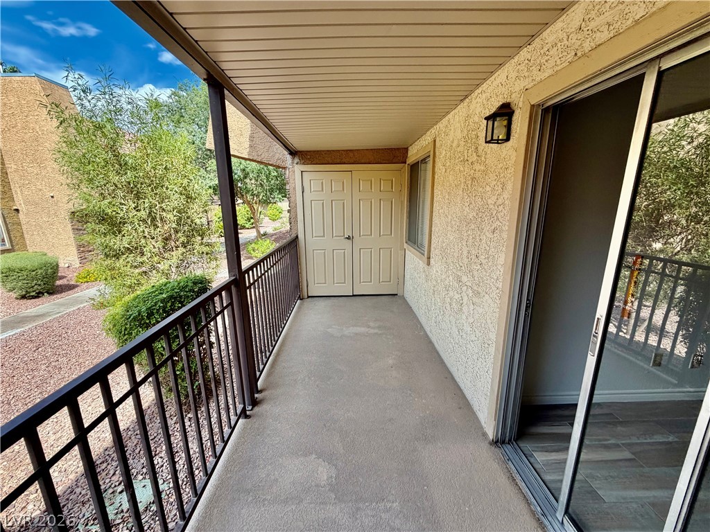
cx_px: 355
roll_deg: +0.5
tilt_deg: -9.7
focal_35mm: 14
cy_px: 266
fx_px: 287
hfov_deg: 102.1
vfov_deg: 85.7
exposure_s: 1/494
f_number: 2.2
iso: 64
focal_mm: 2.22
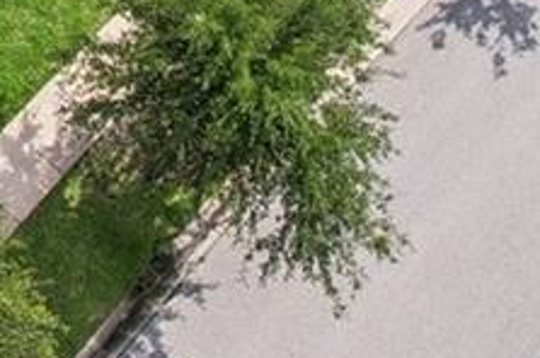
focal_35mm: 158
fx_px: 2367
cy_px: -680
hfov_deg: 11.7
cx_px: -542
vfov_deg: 7.7
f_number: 2.8
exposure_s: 1/250
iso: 120
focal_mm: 8.4
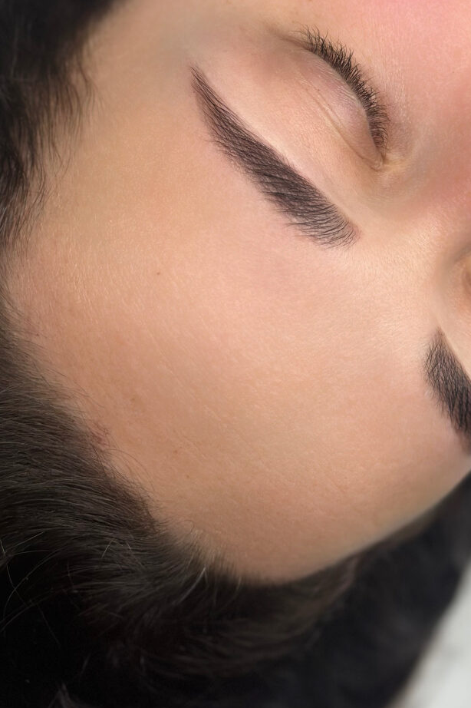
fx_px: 1532
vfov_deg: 25.7
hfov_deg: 17.4
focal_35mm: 78
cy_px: 196
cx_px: 328
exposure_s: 1/672
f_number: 1.78
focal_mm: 6.86
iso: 80
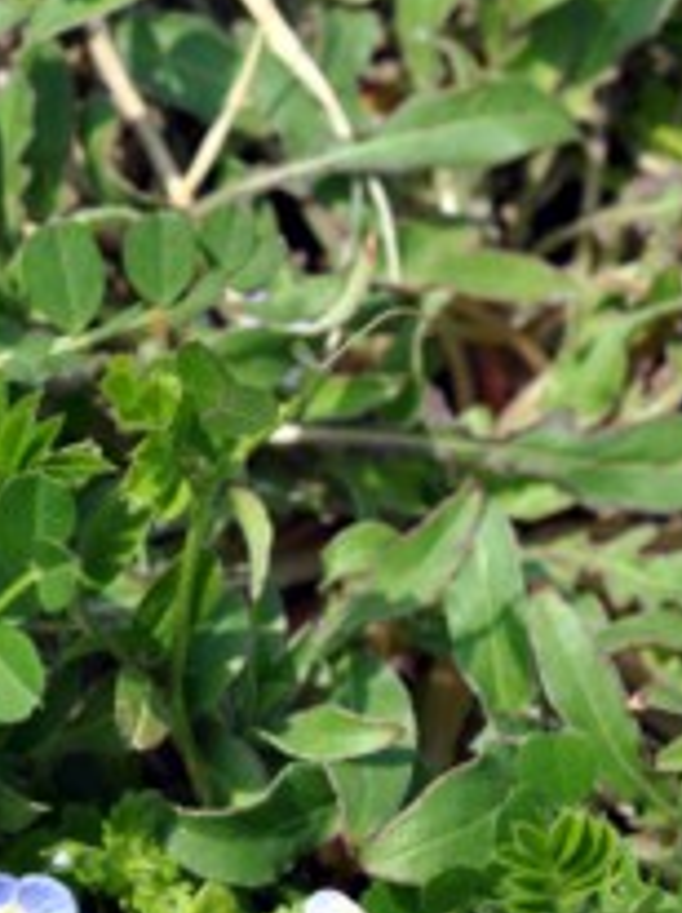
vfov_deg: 14.1
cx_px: -350
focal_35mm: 140
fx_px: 3685
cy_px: 505
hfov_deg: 10.2
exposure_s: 1/400
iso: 200
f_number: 10
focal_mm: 40
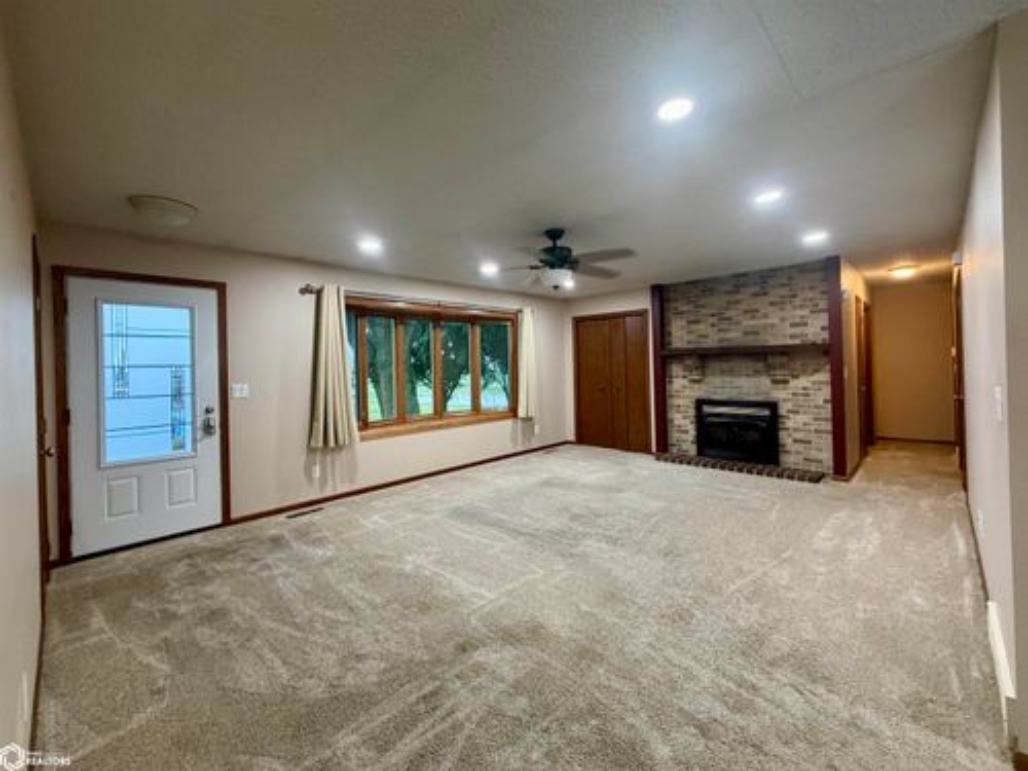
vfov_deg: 85.7
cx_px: 514
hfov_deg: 102.1
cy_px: 386
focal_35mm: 14
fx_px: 416
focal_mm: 2.22
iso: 400
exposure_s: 1/60
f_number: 2.2
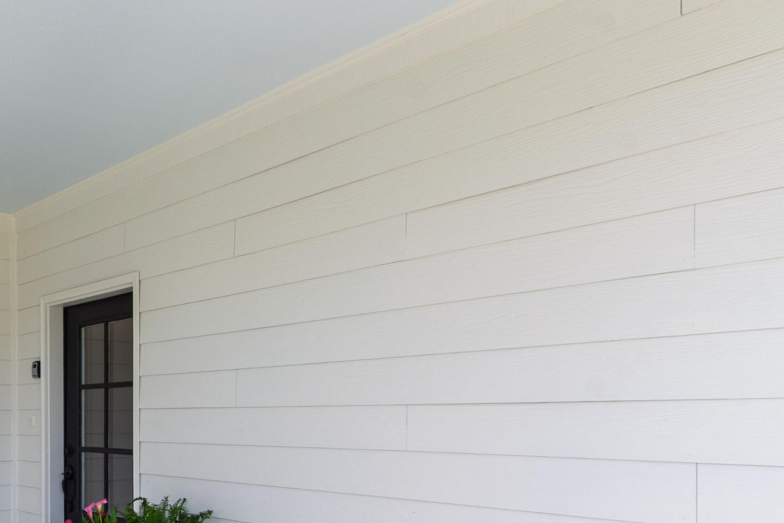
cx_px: 19
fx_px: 697
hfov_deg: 49.2
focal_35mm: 32
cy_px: 397
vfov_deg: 39.9
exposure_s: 1/60
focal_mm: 10
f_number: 8
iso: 100
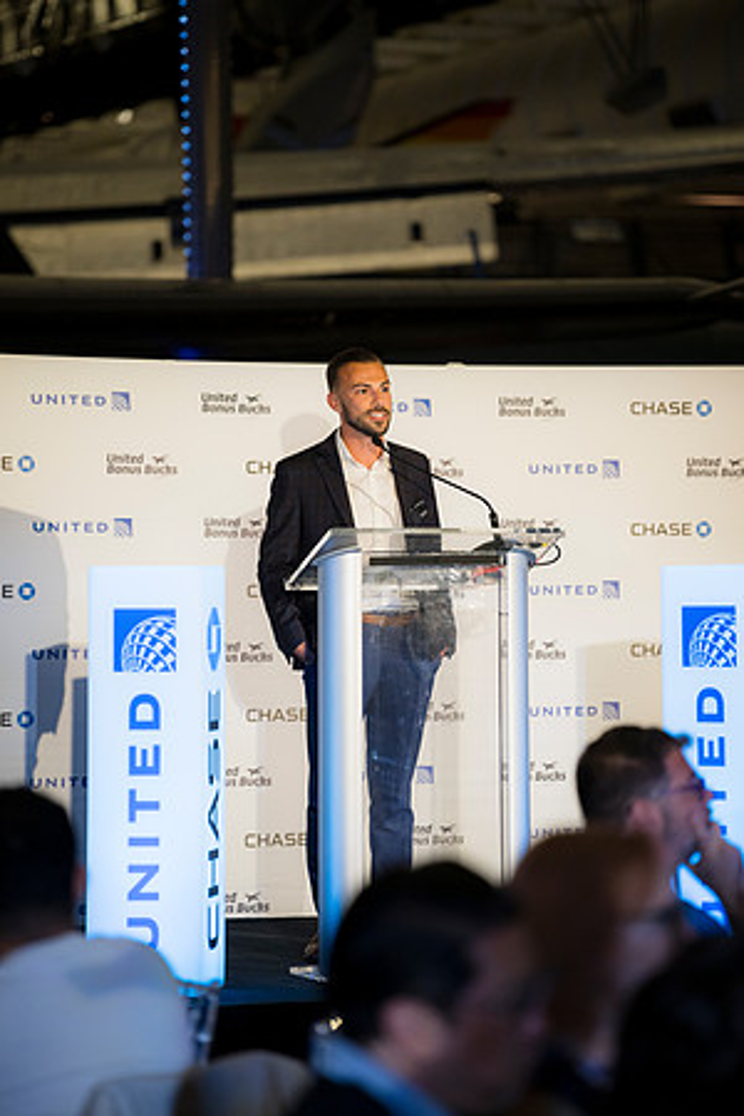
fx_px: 4650
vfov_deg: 13.7
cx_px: 372
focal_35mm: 150
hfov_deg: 9.1
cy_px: 558
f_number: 2.8
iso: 900
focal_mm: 150
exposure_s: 1/160
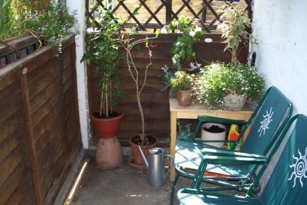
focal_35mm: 39
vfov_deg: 34.2
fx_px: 333
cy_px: 99
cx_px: 153
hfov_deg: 49.5
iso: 80
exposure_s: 1/60
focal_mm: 7.8
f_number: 2.8
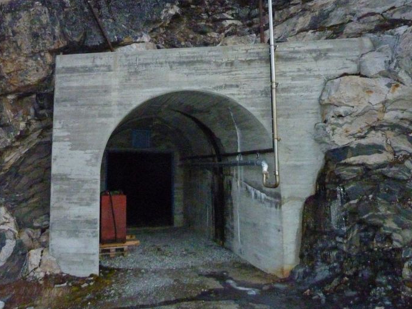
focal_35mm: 29
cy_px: 131
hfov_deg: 61.6
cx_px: 193
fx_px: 345
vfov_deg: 48.0
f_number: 3.3
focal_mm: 4.1
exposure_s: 1/60
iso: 1000
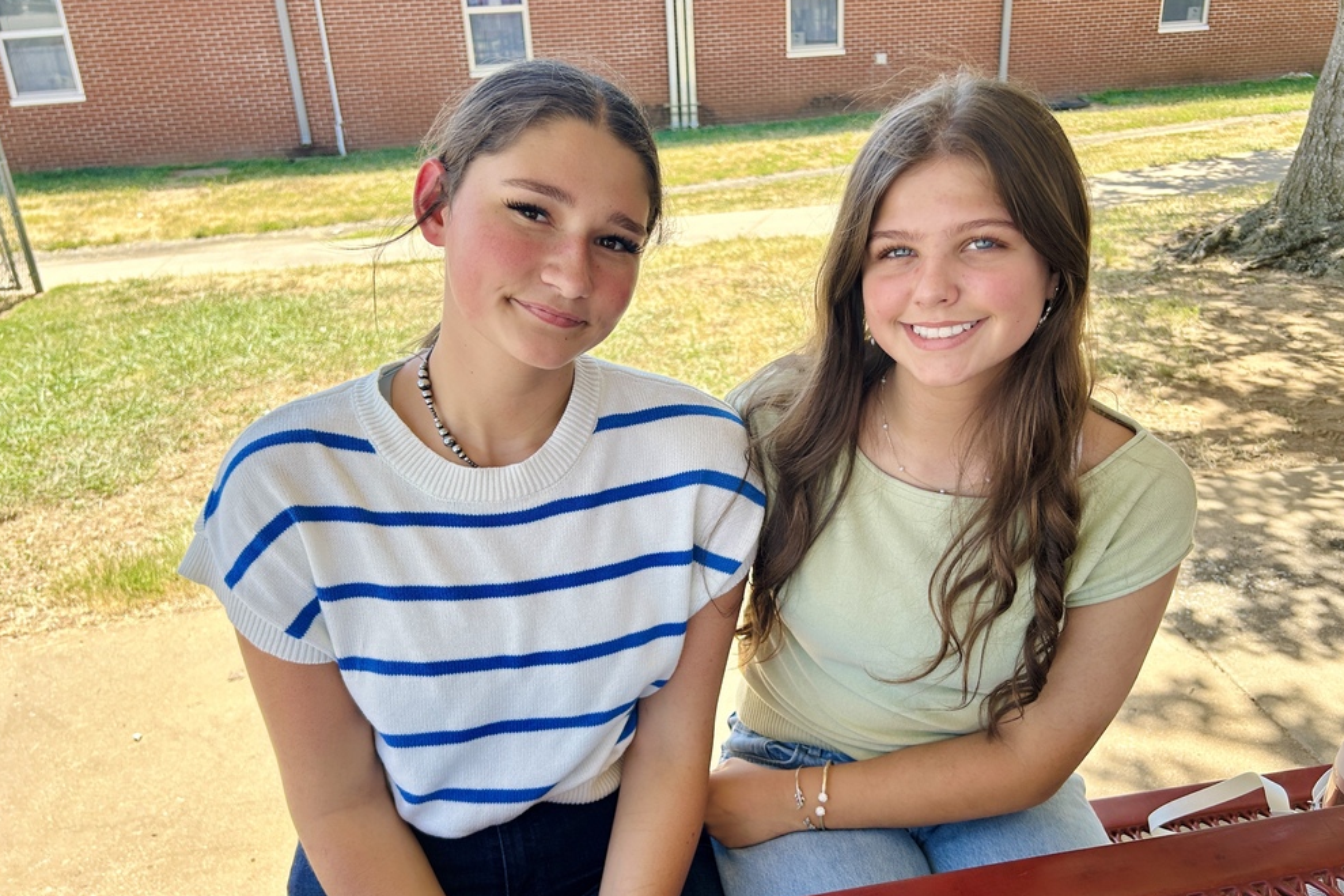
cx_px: 686
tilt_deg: -24.8
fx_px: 1045
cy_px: 468
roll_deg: +4.0
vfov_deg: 46.4
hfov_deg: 65.5
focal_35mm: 28
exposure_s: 1/797
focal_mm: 5.7
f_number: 1.5
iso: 50
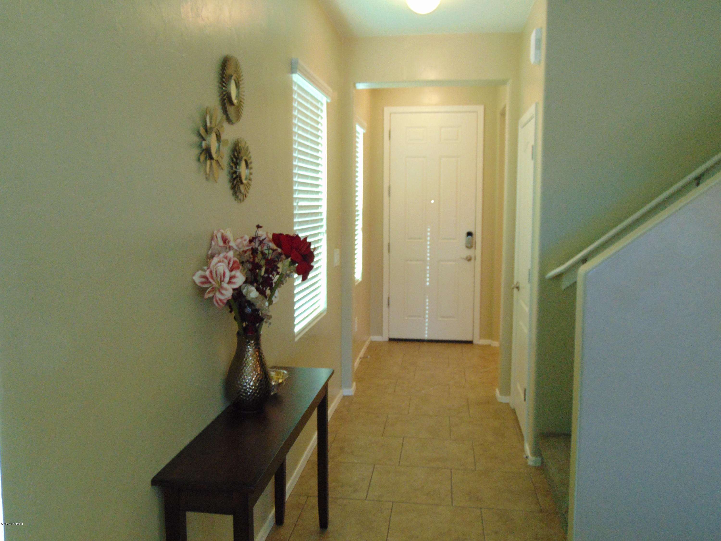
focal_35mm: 30
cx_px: 360
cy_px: 270
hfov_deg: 60.0
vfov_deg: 46.8
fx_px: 625
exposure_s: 1/30
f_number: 3.1
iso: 250
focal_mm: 5.4
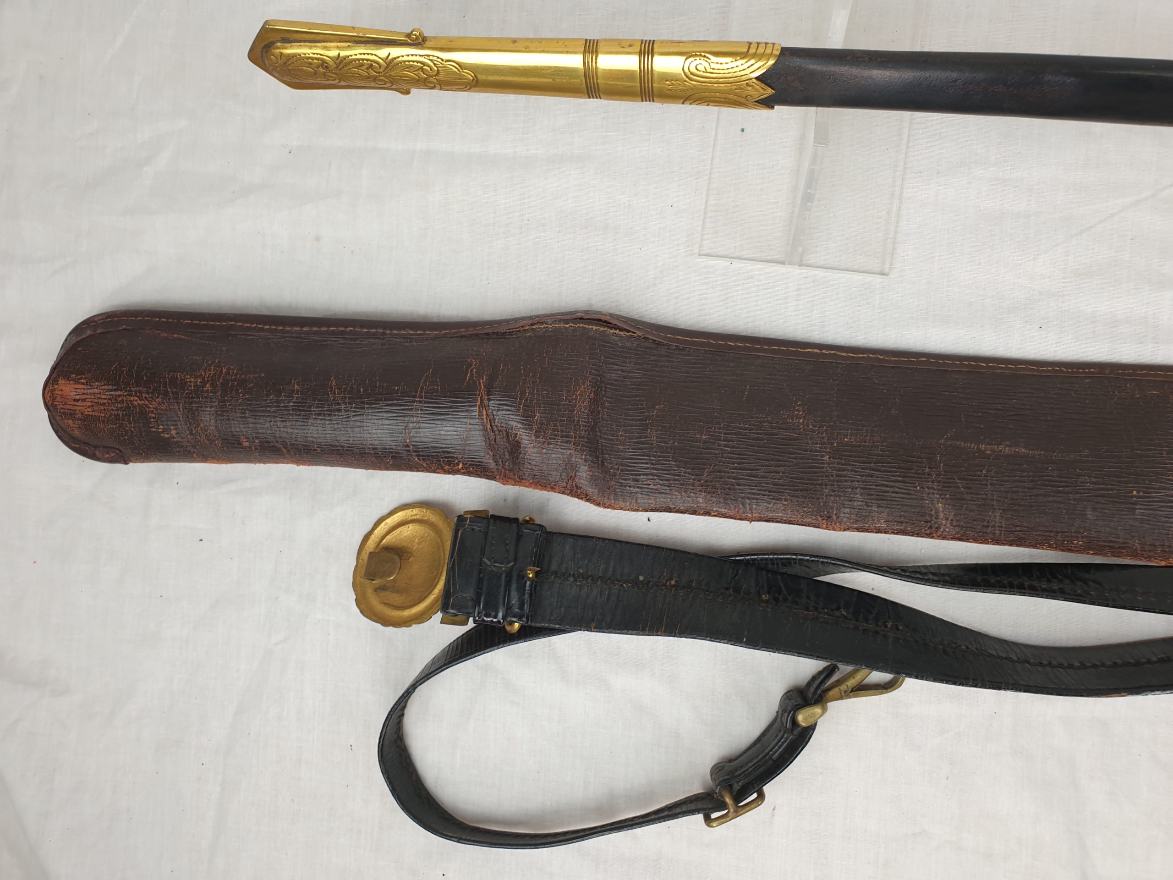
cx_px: 586
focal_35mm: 26
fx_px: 881
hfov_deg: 67.3
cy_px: 440
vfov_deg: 53.1
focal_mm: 4.3
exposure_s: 1/50
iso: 50
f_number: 2.4
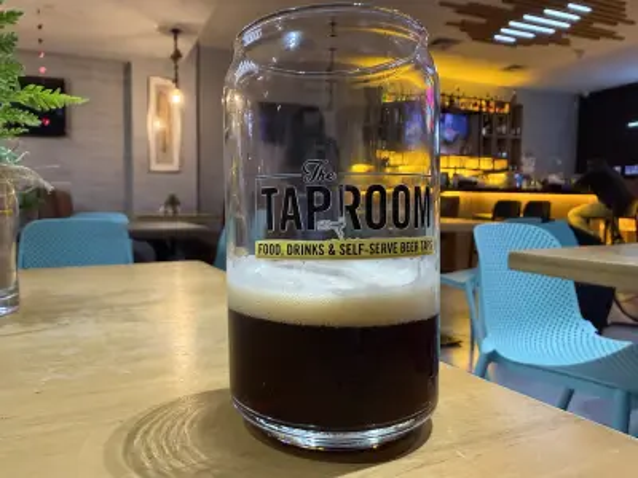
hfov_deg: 71.6
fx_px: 442
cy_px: 239
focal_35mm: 24
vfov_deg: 56.8
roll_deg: -0.8
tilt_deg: -4.2
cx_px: 319
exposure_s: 1/60
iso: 500
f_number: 2.2
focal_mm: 2.22
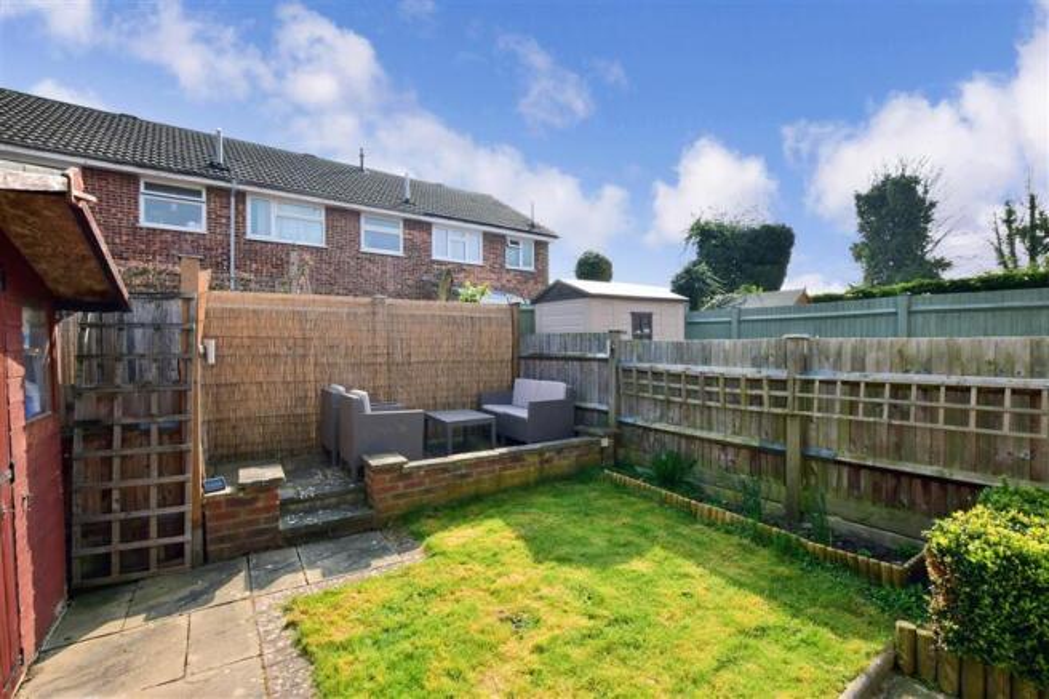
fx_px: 437
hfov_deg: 100.4
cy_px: 350
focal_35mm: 15
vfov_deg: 77.3
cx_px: 524
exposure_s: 1/160
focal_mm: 10
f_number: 13
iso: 400
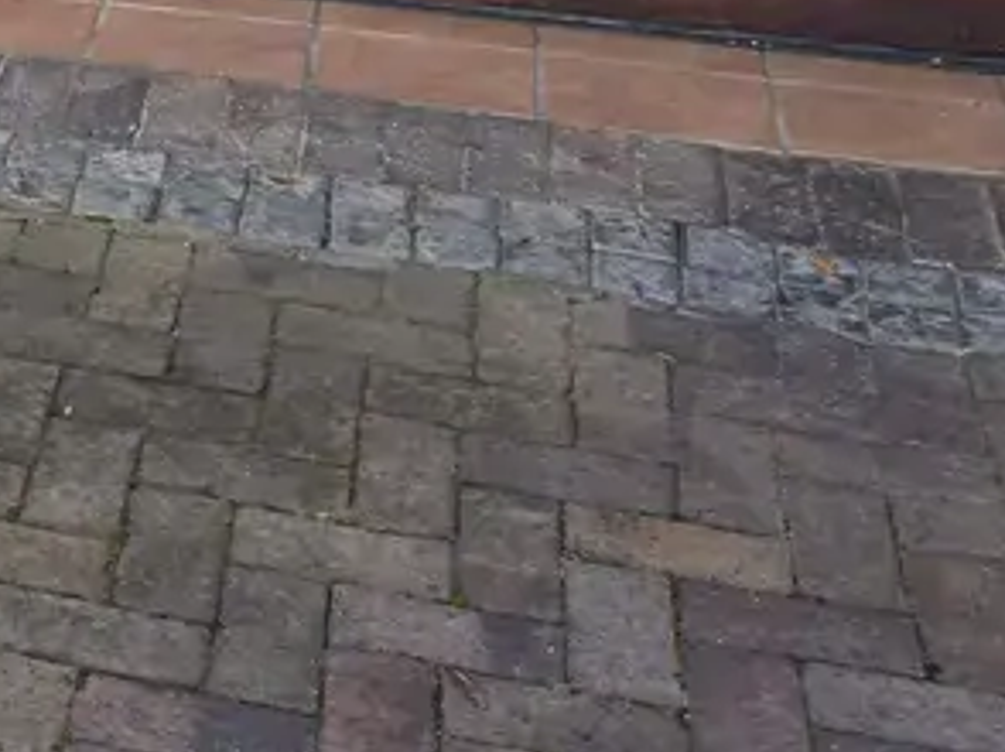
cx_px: -294
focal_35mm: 94
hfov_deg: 19.3
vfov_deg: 13.6
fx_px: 2727
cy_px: -718
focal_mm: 6.5
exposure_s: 1/100
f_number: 1.4
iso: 10
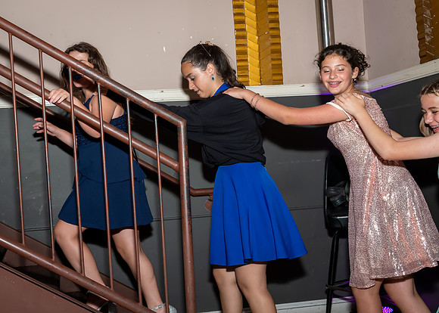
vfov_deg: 30.9
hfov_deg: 42.2
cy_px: 144
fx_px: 566
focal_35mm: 45
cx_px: 178
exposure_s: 1/250
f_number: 6.3
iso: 400
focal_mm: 26
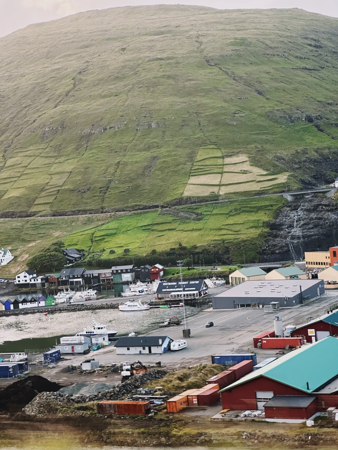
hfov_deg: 19.1
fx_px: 1002
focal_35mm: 77
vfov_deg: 25.3
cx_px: 169
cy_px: 225
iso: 125
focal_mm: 9
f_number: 2.8
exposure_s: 1/99
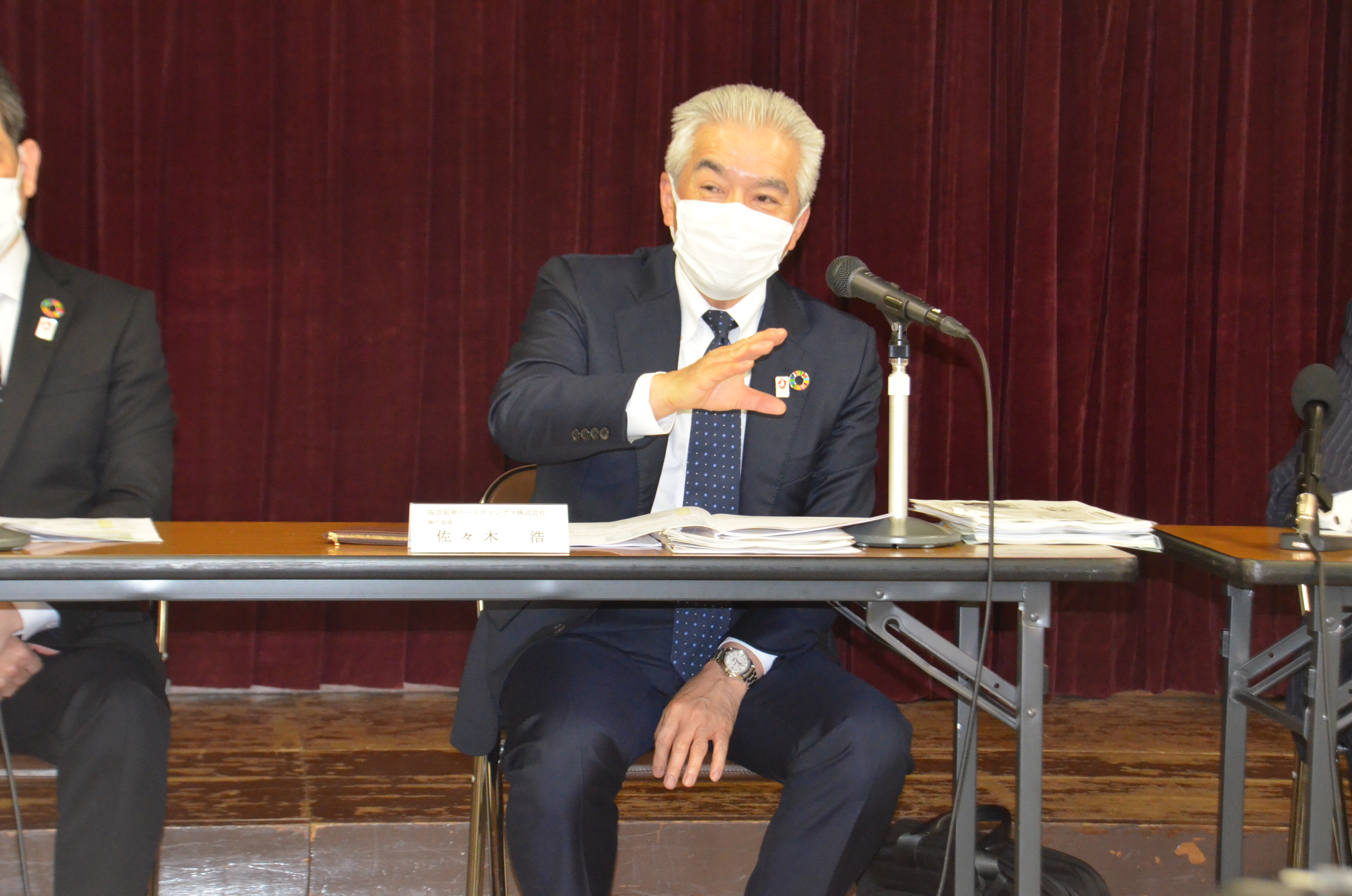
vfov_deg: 13.8
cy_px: 448
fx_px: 3710
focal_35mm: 99
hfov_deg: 20.7
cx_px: 676
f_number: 7.1
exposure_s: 1/60
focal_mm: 66
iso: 3200
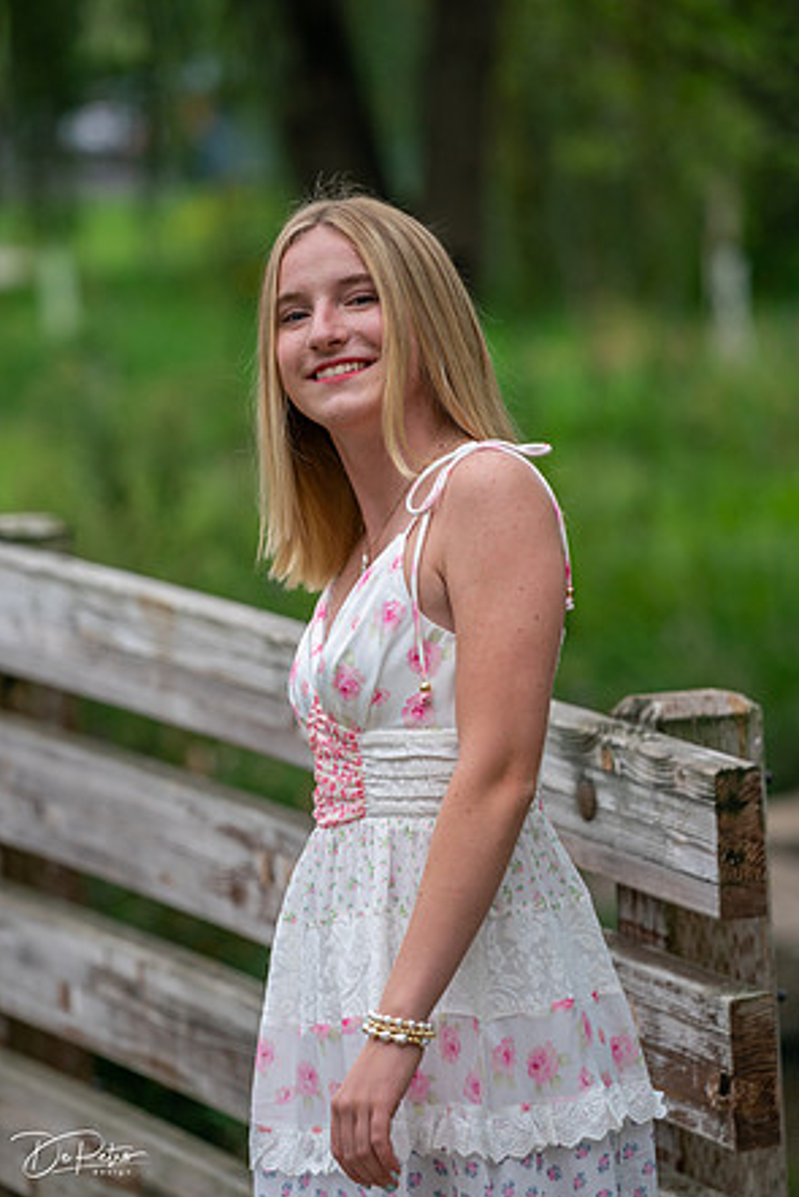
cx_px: 404
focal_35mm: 177
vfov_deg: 11.6
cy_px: 604
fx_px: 5888
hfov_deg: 7.8
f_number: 4
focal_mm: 174
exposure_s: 1/200
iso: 200
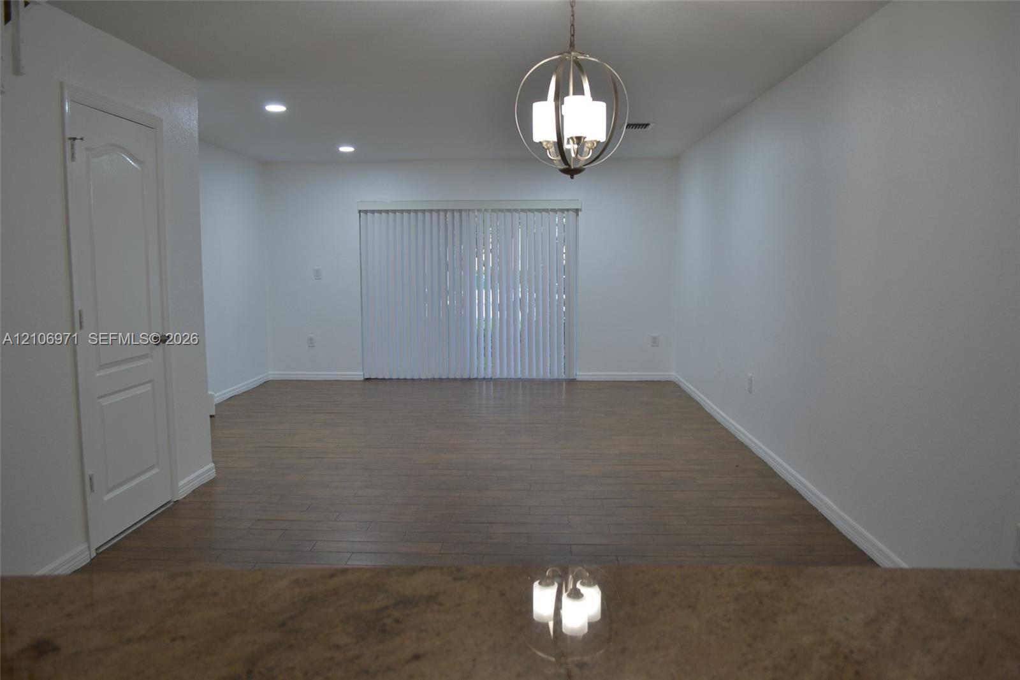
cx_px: 510
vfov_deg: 47.9
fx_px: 765
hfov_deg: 67.4
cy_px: 340
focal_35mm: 27
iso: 200
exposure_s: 1/25
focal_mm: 18
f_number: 4
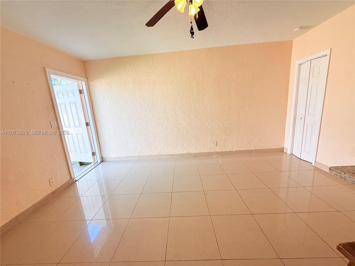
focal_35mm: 14
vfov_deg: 85.7
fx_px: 144
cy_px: 133
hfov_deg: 102.1
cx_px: 178
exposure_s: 1/120
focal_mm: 2.22
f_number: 2.2
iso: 64
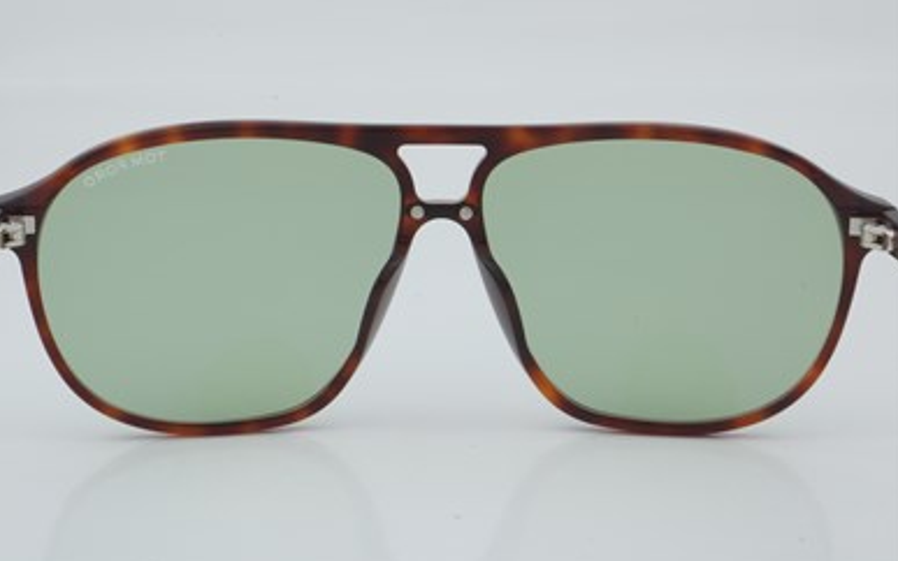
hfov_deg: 26.1
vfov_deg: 16.5
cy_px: 271
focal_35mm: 79
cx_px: 446
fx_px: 1934
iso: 100
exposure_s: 1/4
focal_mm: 50
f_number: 29
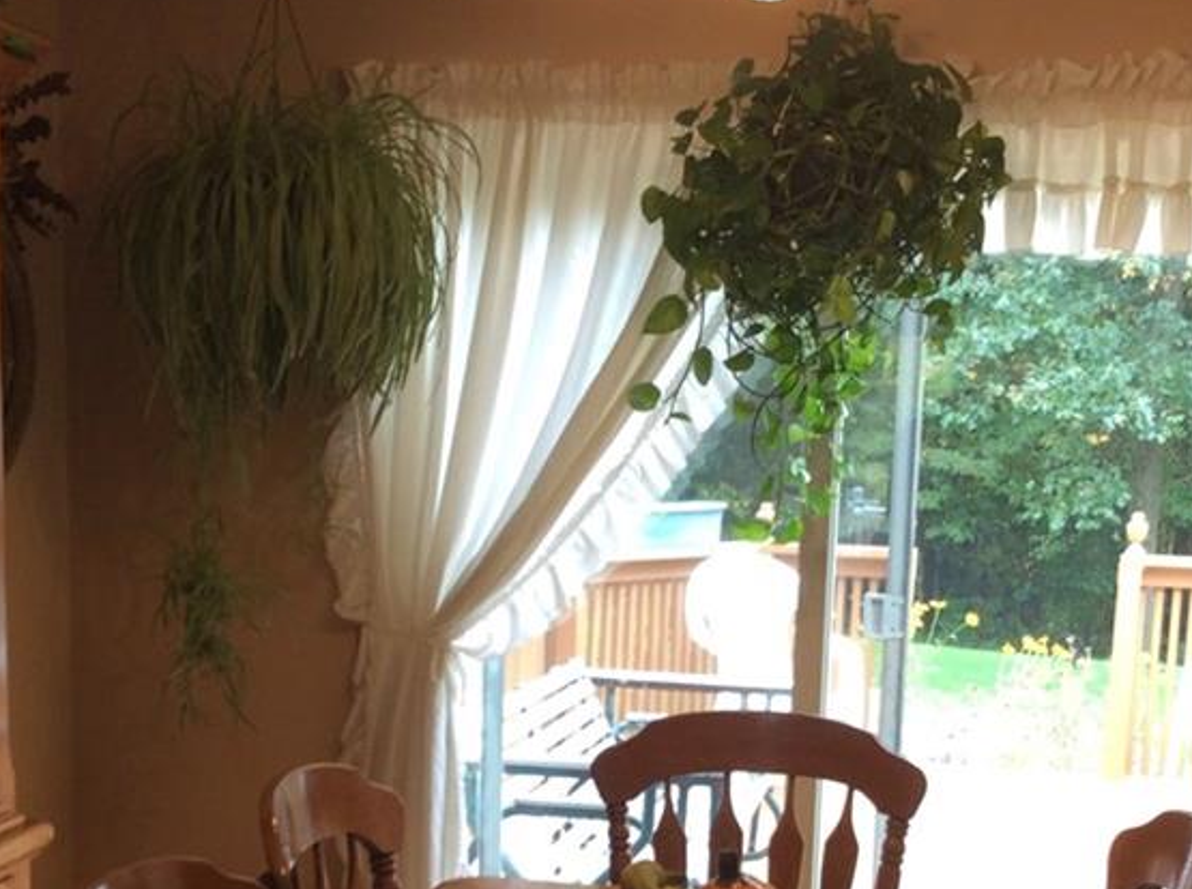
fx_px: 2028
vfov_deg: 24.3
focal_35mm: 59
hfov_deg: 32.8
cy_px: 719
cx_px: 599
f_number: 2.4
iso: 50
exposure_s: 1/24
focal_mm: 3.3
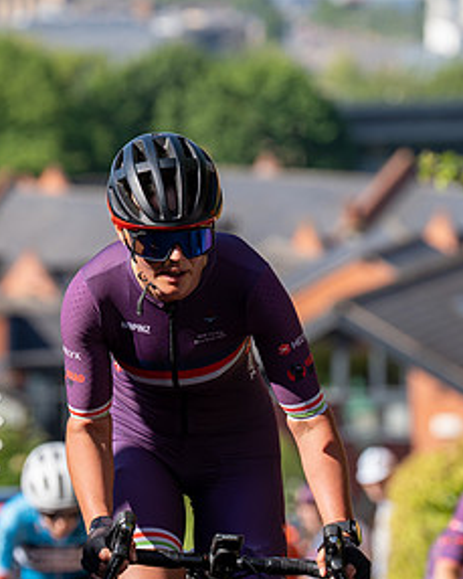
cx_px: 204
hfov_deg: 5.6
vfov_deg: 7.0
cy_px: 269
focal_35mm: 278
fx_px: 4759
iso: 100
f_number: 3.5
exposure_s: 1/1000
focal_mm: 129
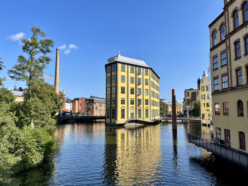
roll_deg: -0.9
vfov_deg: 53.1
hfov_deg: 67.3
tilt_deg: +5.6
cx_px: 124
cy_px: 93
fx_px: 186
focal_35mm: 26
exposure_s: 1/3300
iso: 32
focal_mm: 4.2
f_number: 1.6
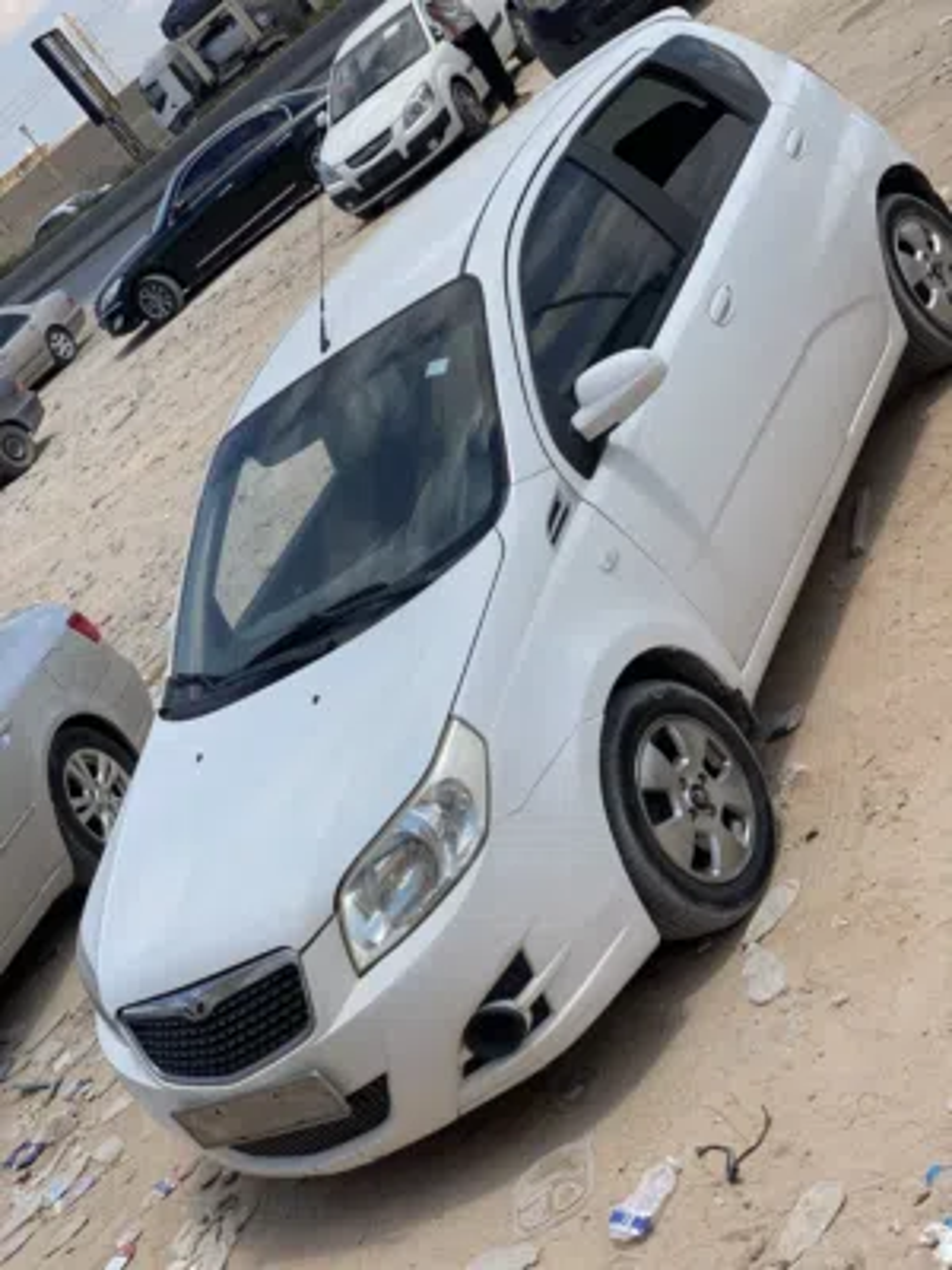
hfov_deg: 28.0
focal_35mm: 52
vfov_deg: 36.8
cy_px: 635
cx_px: 476
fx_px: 1907
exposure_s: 1/2398
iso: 20
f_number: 2
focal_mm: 6
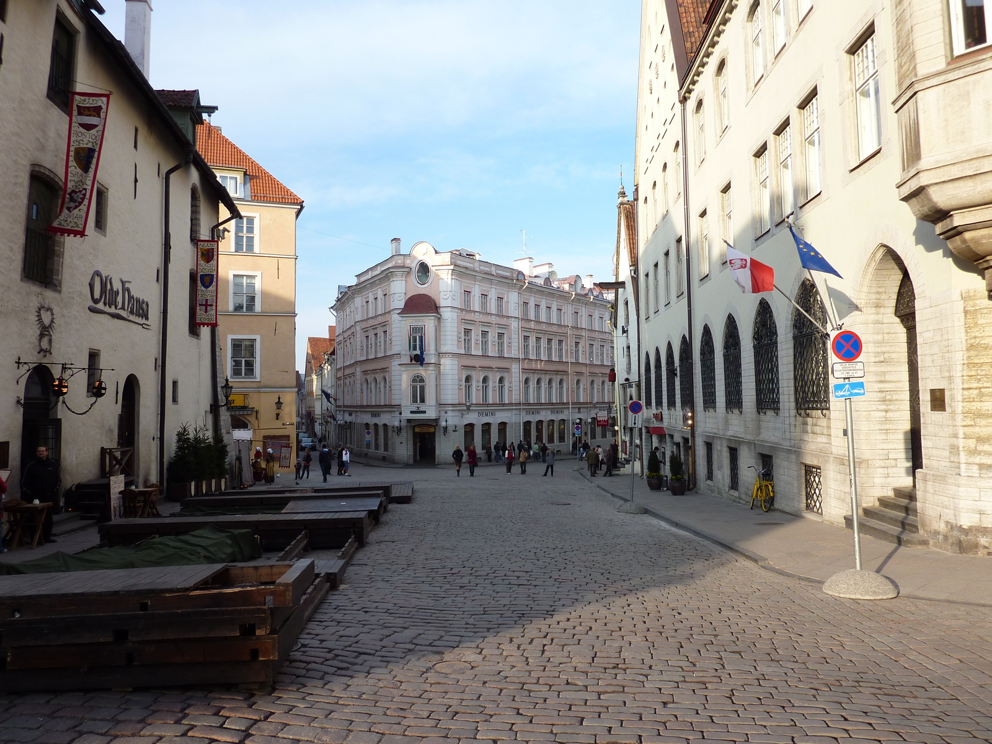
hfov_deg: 69.4
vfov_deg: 54.9
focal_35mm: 25
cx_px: 496
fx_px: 716
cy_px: 372
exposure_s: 1/250
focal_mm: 4.1
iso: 80
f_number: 4
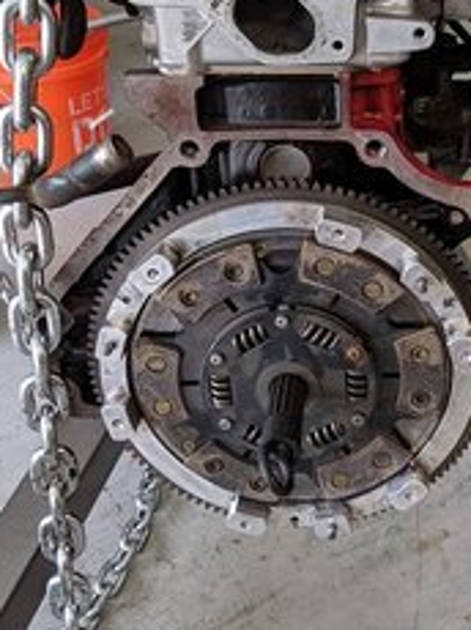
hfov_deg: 30.4
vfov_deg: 39.6
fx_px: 854
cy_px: 178
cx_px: 348
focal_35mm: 47
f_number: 1.8
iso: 87
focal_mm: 4.44
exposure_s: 1/120
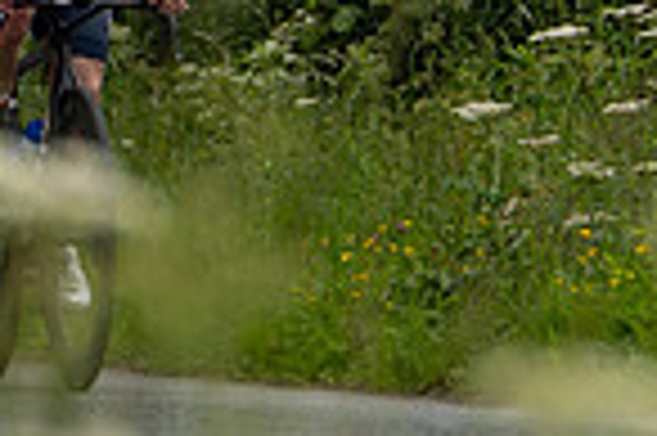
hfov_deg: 2.6
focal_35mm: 795
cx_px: -18
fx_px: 14492
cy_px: -16
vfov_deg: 1.7
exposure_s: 1/1000
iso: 160
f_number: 3.2
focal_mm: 149
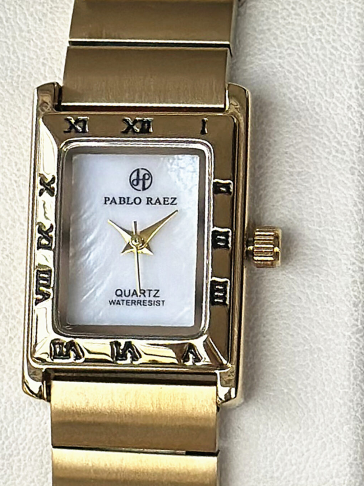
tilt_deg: -41.9
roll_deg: +1.9
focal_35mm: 91
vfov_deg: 21.5
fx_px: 1275
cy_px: 277
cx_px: 140
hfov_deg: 16.2
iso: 80
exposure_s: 1/524
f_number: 1.78
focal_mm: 6.86
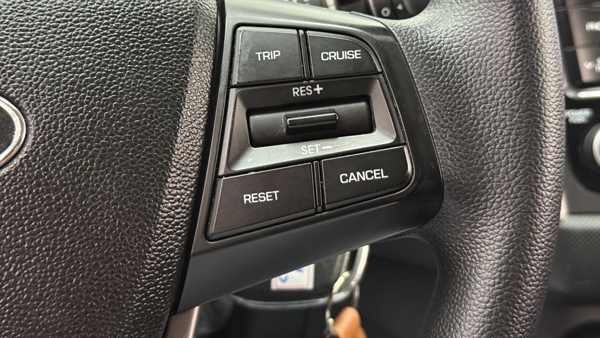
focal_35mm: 53
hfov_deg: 39.2
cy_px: 110
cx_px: 298
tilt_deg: -23.2
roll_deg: -1.1
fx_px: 843
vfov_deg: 22.5
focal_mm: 6.76
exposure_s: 1/30
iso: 640
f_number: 1.78
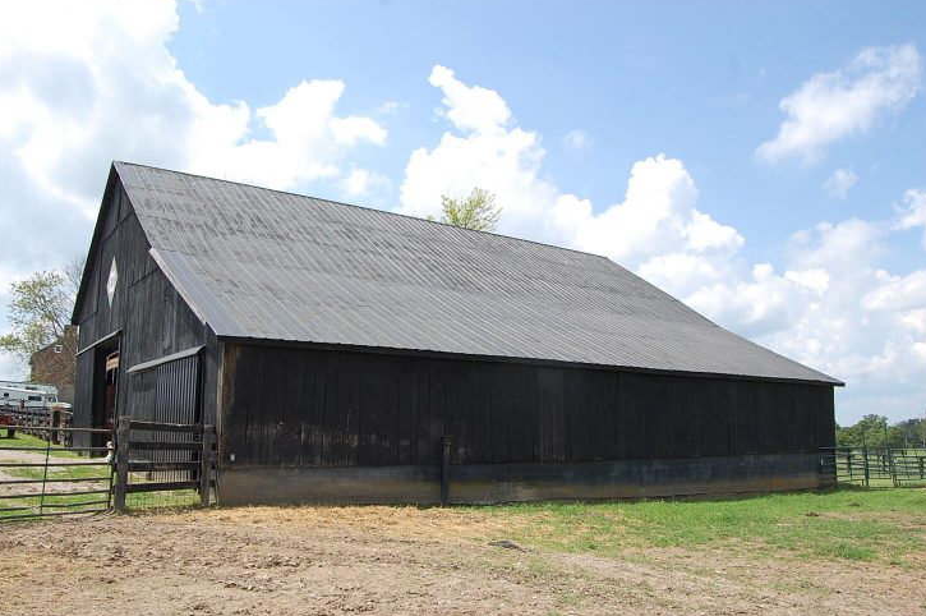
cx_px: 451
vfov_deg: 46.3
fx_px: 720
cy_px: 304
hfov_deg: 65.5
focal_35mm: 28
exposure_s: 1/320
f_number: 9
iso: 200
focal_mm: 18
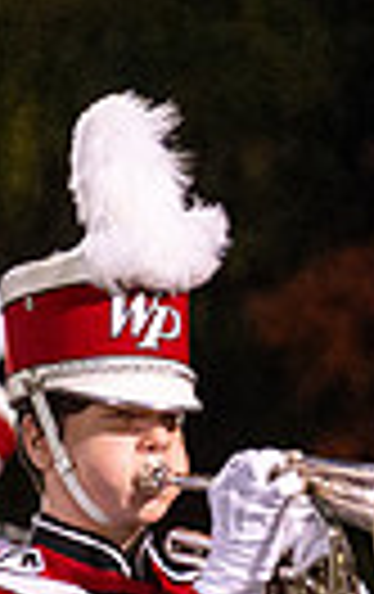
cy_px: 1173
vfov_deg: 1.9
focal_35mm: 1118
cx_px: 1575
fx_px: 18154
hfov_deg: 1.2
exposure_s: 1/200
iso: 3200
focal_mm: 150
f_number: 4
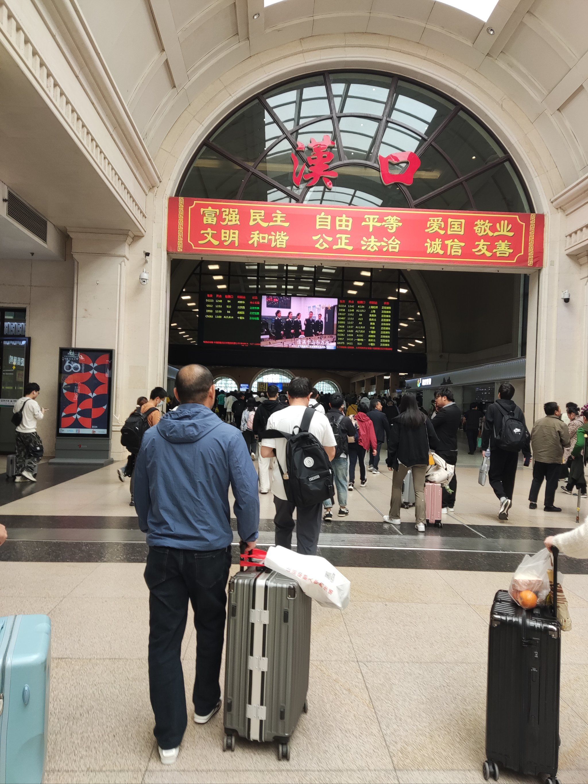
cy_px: 392
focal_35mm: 25
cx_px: 294
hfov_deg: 54.9
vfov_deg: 69.4
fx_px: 566
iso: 51
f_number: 1.79
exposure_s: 1/100
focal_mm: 4.71
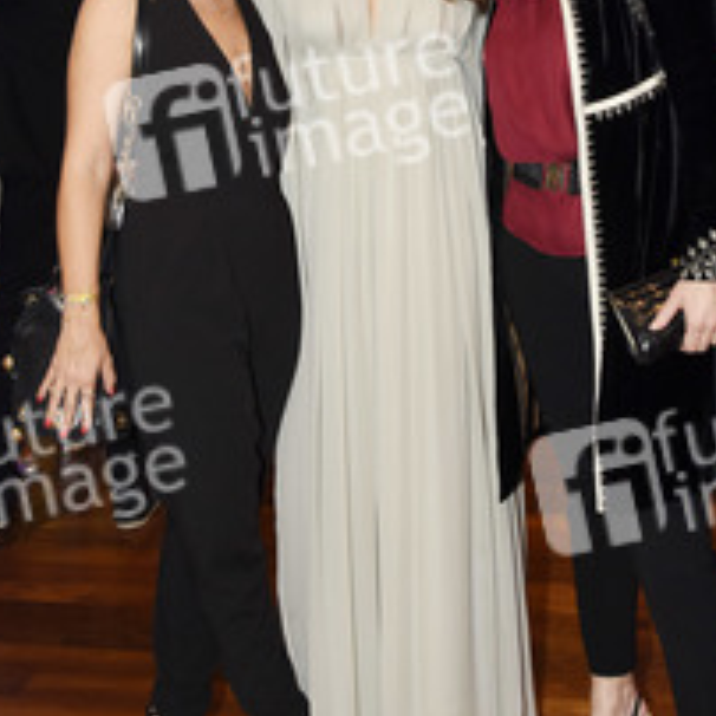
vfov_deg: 39.2
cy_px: 294
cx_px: 390
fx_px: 1003
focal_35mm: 43
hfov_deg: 39.3
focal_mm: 17
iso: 800
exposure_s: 1/50
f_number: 5
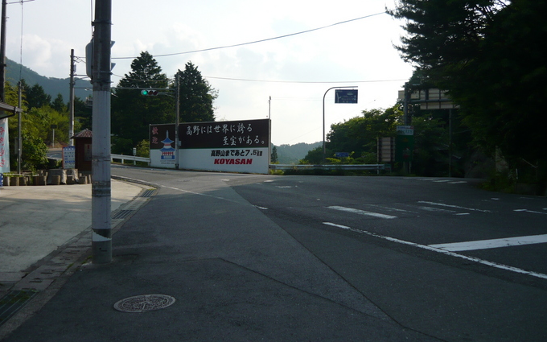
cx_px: 269
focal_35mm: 36
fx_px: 537
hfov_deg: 54.0
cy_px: 145
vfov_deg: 35.3
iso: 100
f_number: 8
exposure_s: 1/160
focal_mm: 5.5
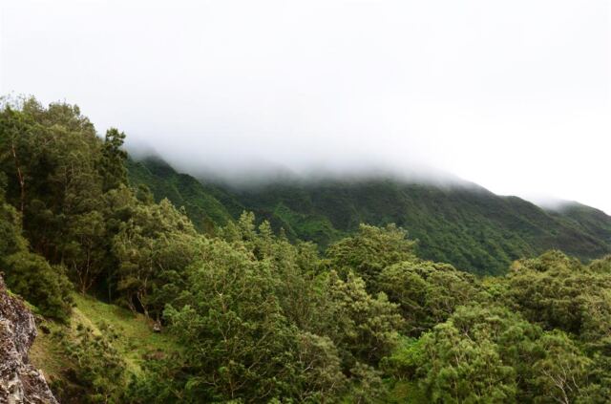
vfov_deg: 27.9
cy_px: 202
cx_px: 306
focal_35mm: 48
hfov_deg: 41.2
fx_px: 812
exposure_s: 1/60
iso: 360
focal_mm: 32
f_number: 10
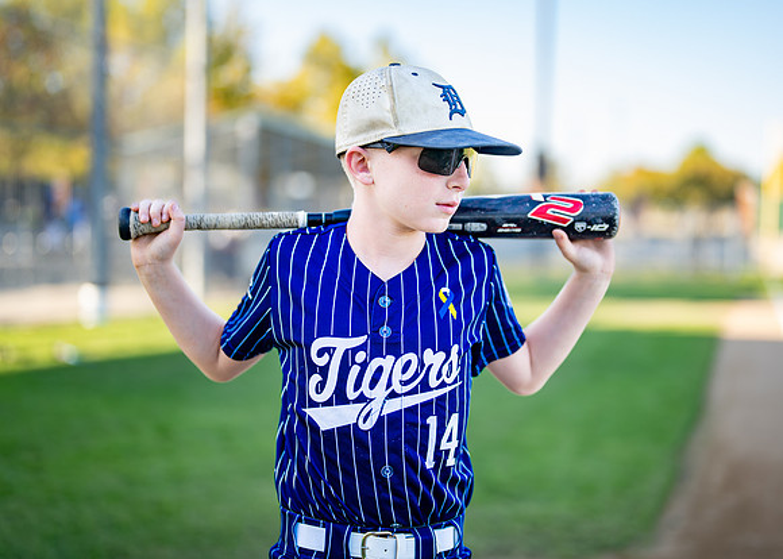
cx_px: 417
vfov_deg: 25.3
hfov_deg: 34.9
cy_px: 262
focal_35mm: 56
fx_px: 1244
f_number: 1.2
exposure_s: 1/1250
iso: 100
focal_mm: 50
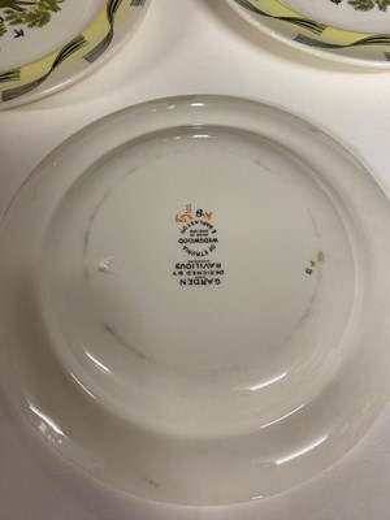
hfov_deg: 53.1
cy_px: 260
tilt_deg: -68.8
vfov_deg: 67.3
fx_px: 391
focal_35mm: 26
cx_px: 195
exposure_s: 1/50
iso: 80
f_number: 1.8
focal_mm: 4.25
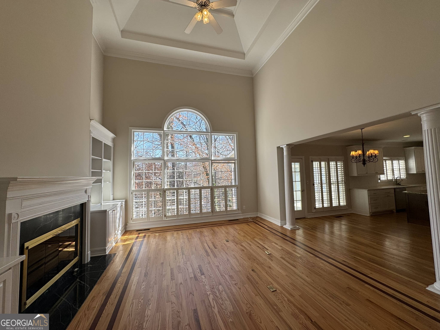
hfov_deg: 102.1
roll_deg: +1.1
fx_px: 178
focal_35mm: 14
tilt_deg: +2.4
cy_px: 165
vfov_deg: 85.7
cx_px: 220
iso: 40
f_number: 2.2
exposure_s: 1/287
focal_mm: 2.22
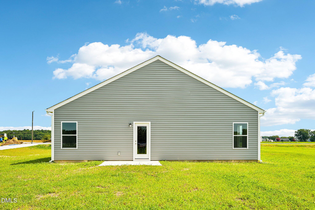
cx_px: 158
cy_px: 105
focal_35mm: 30
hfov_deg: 61.9
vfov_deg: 43.6
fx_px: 262
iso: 100
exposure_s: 1/500
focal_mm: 30
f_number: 8
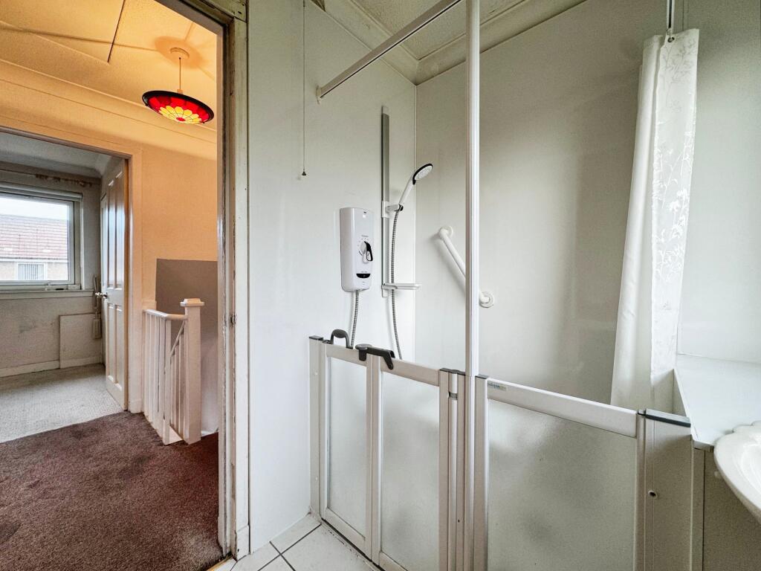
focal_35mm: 14
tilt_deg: -2.0
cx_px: 380
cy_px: 286
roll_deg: +0.3
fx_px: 308
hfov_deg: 102.1
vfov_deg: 85.7
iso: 100
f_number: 2.2
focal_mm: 2.22
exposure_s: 1/100
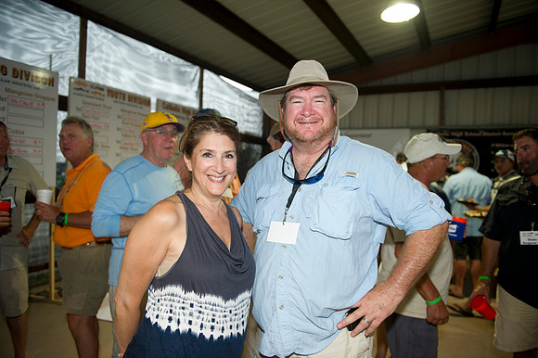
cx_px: 269
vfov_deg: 53.1
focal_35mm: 24
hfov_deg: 73.8
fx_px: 358
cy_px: 179
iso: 400
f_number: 2.8
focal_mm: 24
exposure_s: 1/160
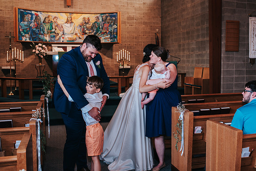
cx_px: 142
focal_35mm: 39
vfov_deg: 34.0
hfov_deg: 49.2
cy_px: 77
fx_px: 279
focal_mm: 35
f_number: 3.2
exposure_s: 1/125
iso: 800
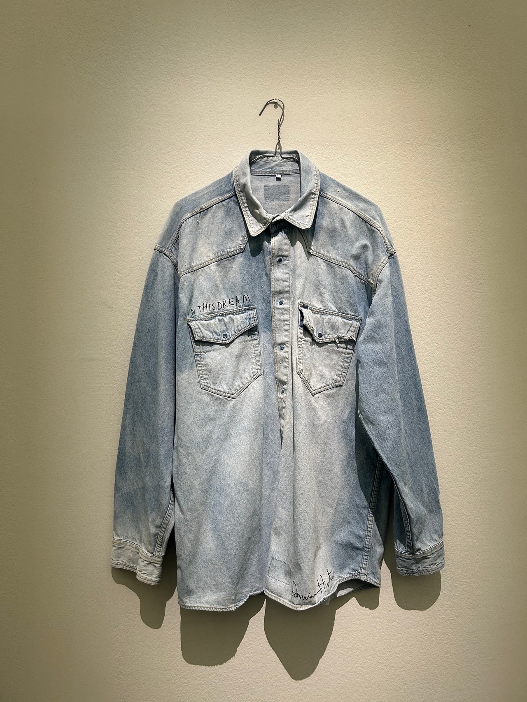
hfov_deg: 53.1
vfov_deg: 67.3
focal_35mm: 26
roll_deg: -0.4
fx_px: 528
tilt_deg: -0.8
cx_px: 264
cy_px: 351
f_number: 1.5
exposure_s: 1/101
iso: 125
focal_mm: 5.7
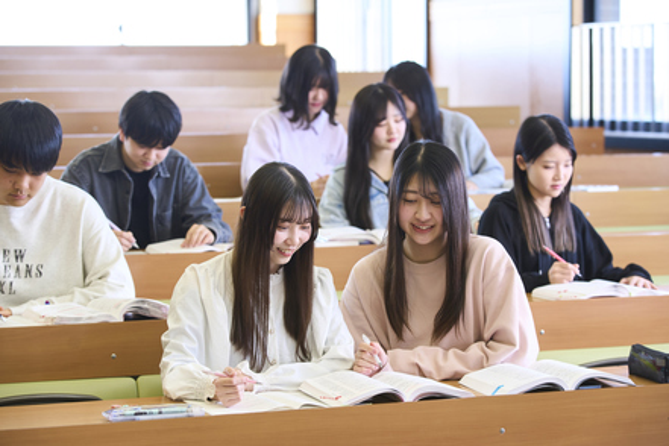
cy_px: 223
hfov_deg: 22.6
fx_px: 1672
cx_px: 334
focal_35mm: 90
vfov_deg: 15.2
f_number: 4
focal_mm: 90
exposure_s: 1/125
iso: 800
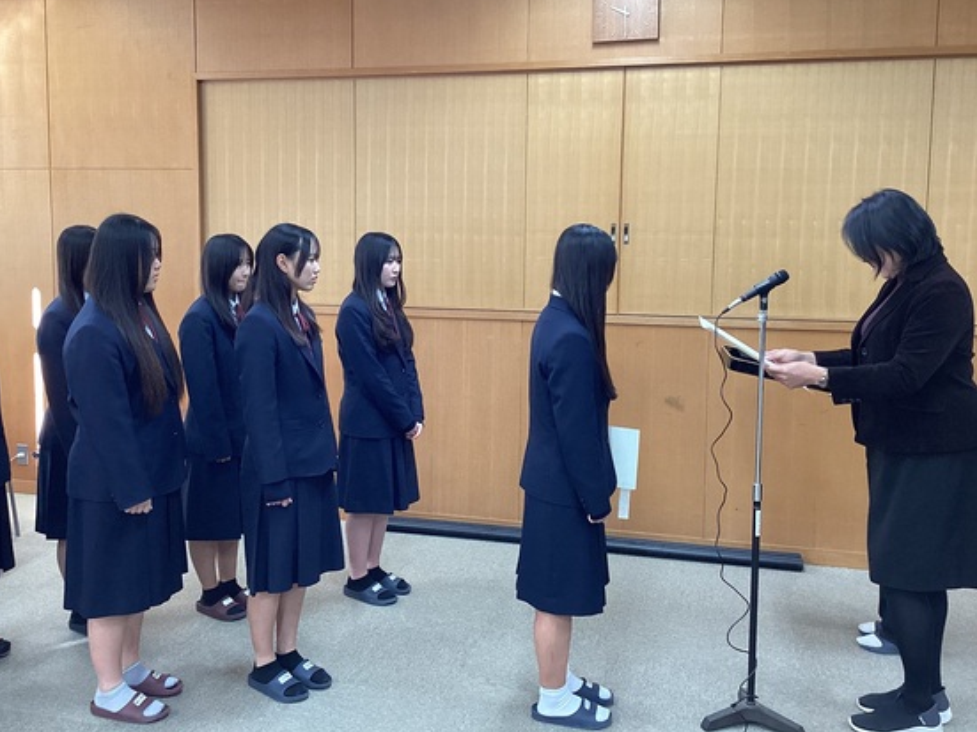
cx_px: 411
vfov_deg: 39.6
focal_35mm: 36
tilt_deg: -8.2
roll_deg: -1.0
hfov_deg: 51.2
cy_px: 312
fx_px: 1016
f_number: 2.4
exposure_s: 1/60
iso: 125
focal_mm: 3.3
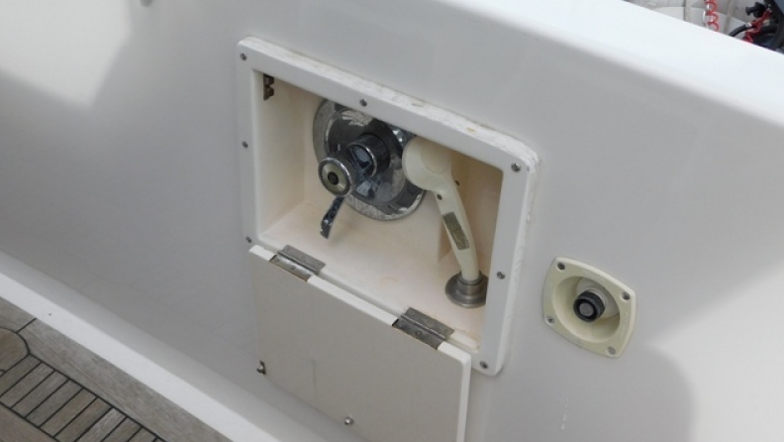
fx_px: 915
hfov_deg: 46.4
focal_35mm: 44
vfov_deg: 27.1
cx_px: 392
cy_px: 240
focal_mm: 7.1
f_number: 3.6
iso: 125
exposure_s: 1/640
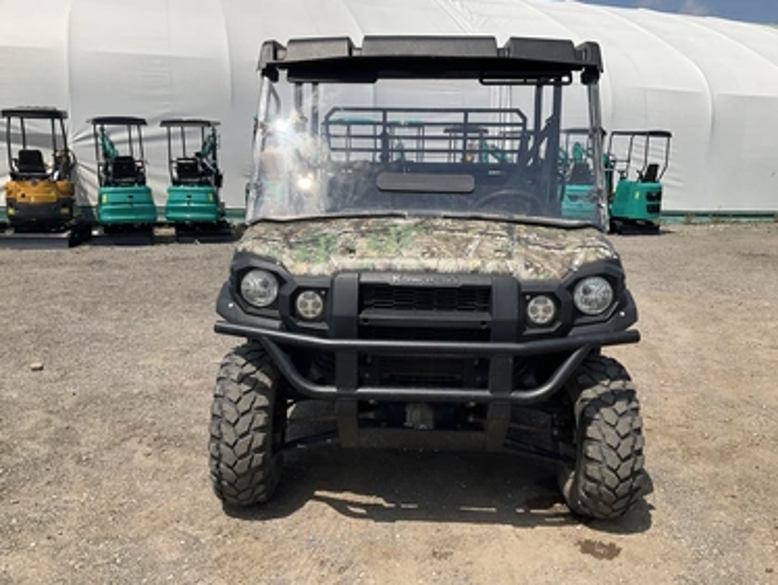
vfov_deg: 45.5
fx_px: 697
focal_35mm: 31
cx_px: 387
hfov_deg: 58.3
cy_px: 306
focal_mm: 3
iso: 25
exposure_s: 1/2427
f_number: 1.8
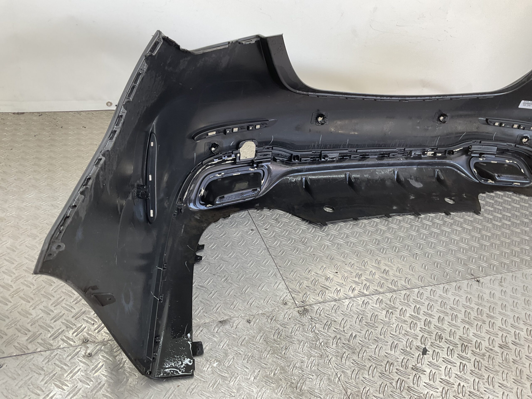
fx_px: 446
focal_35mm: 29
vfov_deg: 48.2
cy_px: 200
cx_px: 266
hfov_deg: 61.7
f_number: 1.8
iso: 25
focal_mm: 3
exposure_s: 1/100
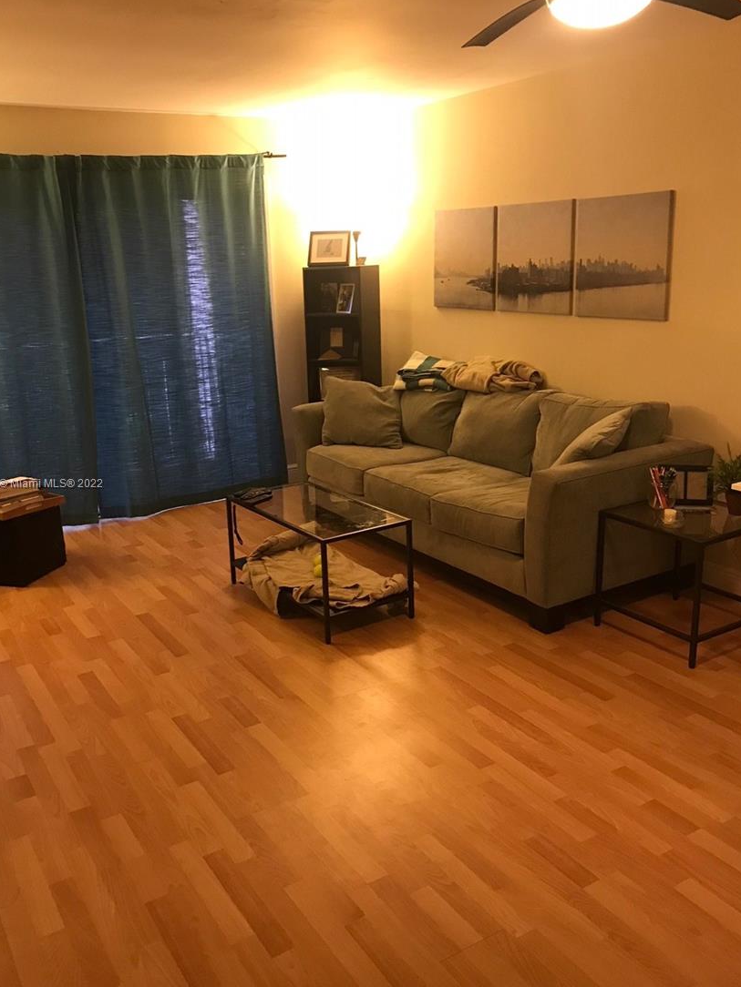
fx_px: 885
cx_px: 346
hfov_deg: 45.4
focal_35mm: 31
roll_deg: +1.9
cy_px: 484
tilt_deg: -12.3
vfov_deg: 58.3
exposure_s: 1/15
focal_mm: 3.99
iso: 50
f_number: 1.8
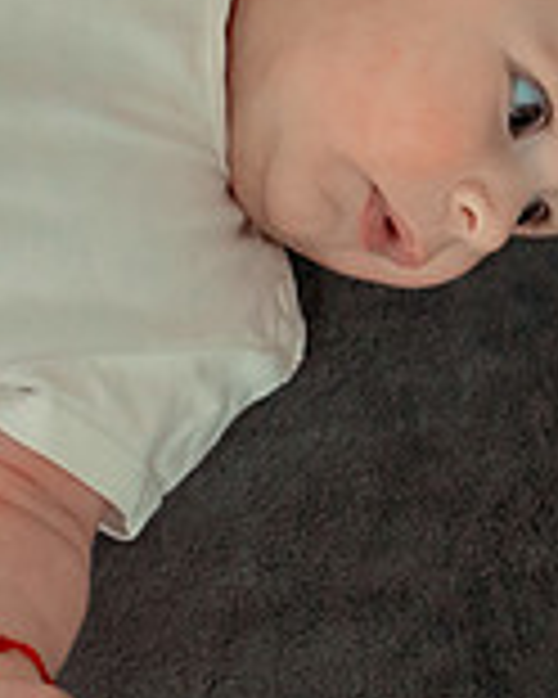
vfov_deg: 14.6
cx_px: -325
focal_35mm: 132
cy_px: 216
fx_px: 2725
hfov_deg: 11.2
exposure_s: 1/160
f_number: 2.8
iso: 1600
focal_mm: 30
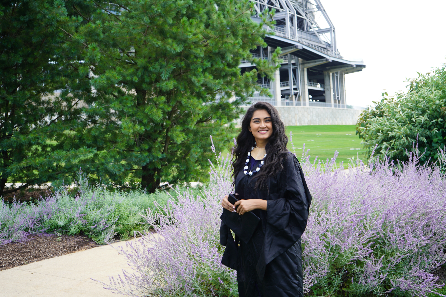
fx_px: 520
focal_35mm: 42
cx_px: 223
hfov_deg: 46.4
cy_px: 148
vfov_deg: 31.9
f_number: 6.3
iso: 100
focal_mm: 42
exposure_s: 1/80
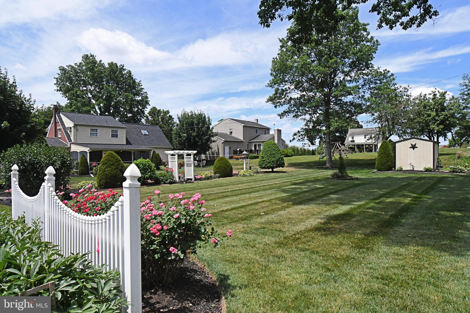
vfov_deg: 59.5
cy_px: 156
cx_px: 235
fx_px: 274
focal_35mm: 21
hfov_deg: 81.2
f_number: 10
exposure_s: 1/4000
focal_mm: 14
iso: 2500
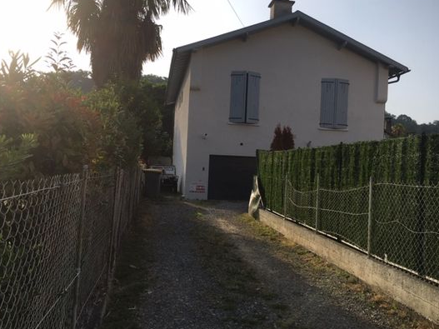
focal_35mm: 33
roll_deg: -2.1
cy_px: 161
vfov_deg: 42.9
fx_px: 418
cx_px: 225
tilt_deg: +1.3
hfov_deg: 55.4
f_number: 2.2
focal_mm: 4.15
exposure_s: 1/1183
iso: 25
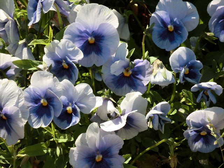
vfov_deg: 19.1
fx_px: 498
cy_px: 84
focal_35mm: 77
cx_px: 112
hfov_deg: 25.3
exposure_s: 1/320
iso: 50
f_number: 5.9
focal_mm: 13.9
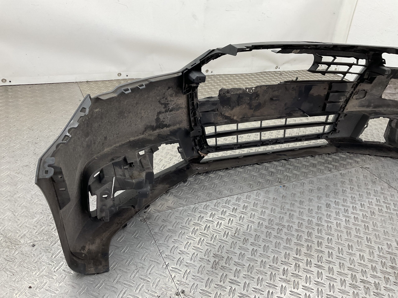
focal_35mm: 29
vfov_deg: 48.2
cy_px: 149
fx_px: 333
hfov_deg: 61.7
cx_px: 199
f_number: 1.8
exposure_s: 1/120
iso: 40
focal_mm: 3
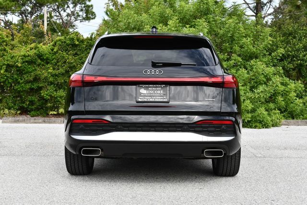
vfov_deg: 22.7
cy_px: 102
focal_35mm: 60
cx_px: 154
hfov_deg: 33.4
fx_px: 512
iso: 200
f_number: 8
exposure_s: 1/250
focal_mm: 30
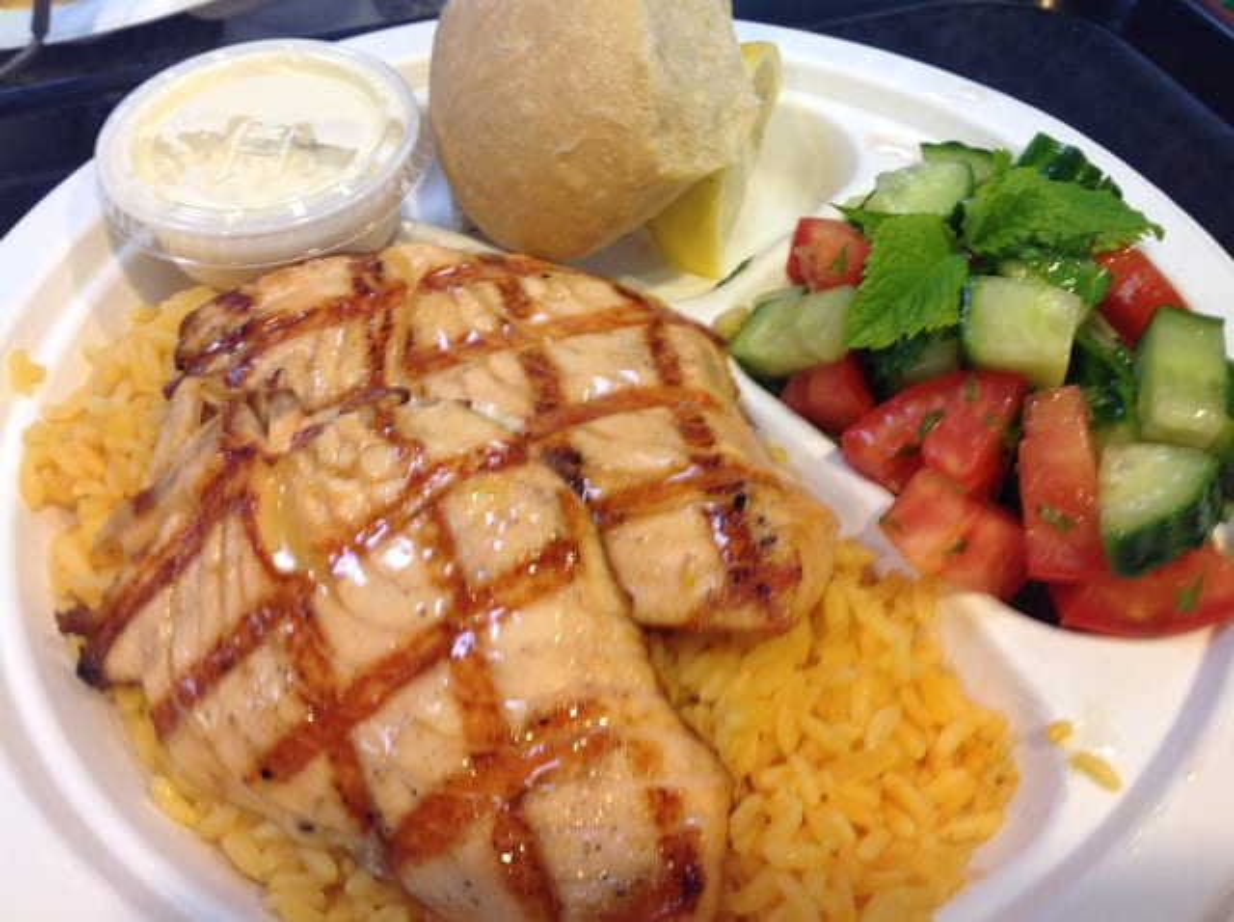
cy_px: 461
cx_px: 617
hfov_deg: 52.7
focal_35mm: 35
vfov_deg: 40.6
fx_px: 1246
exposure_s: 1/15
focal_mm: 4.28
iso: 64
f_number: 2.4
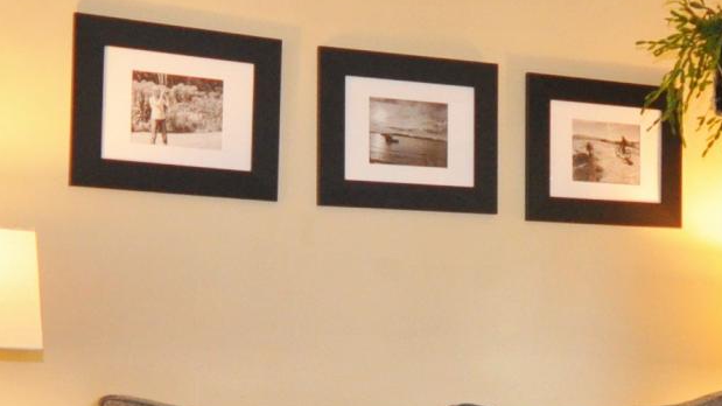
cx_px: 628
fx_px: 1455
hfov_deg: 27.0
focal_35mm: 76
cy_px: 349
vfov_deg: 15.7
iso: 720
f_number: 4
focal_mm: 10
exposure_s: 1/60
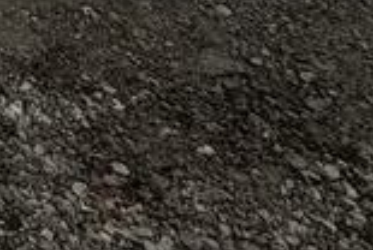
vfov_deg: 10.5
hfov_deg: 16.4
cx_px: -428
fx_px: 872
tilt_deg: +1.6
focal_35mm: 84
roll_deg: +0.0
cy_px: -529
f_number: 2.2
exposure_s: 1/3390
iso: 50
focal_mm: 2.22
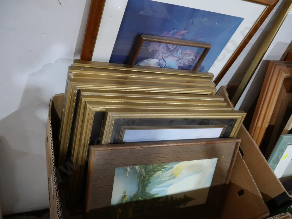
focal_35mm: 30
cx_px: 146
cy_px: 110
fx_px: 253
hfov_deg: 59.9
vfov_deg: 46.8
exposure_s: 1/60
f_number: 3.6
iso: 1250
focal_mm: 15
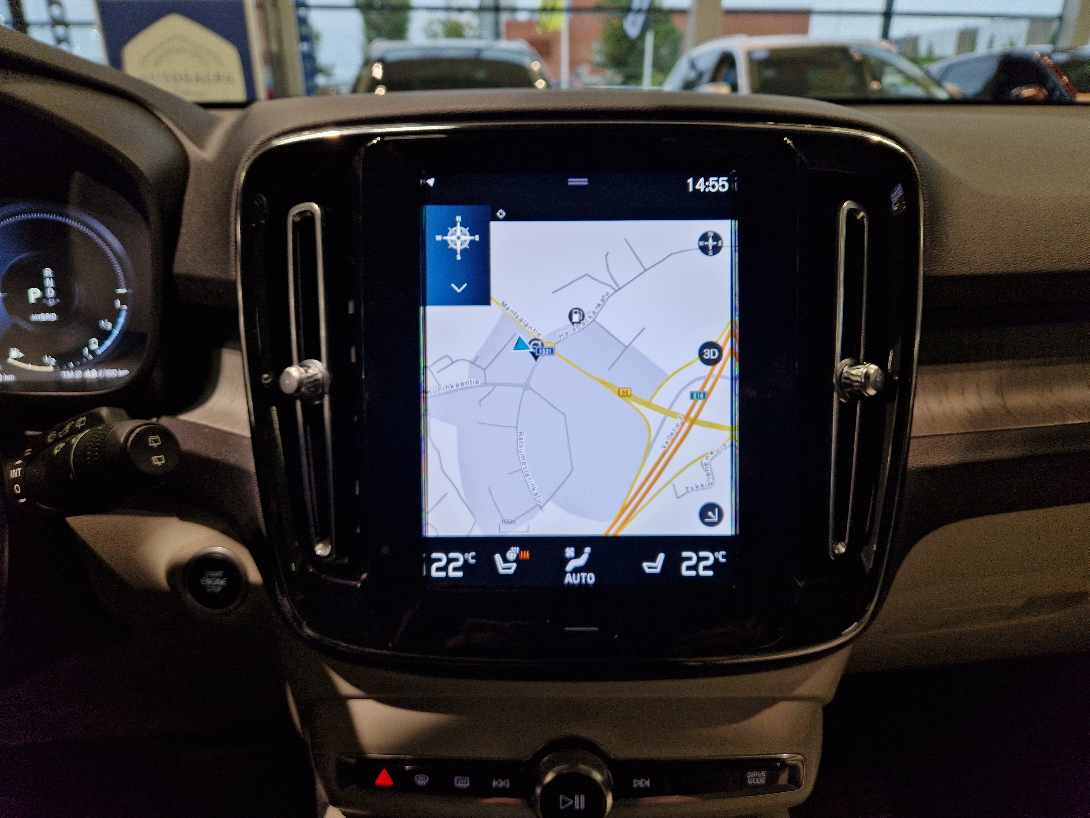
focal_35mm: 23
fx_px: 724
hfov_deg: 73.9
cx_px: 545
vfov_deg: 58.9
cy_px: 409
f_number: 1.8
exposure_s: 1/180
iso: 80
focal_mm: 5.4
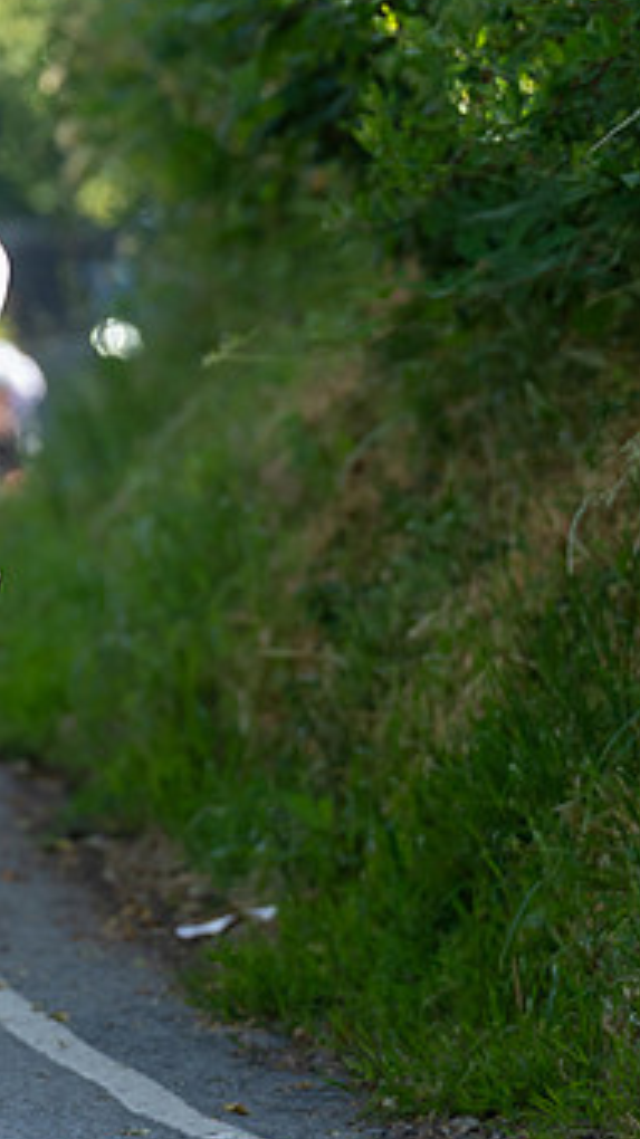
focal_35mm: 714
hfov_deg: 1.7
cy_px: 733
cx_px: -148
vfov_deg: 3.0
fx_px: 21562
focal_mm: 200
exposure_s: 1/1000
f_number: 4
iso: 500
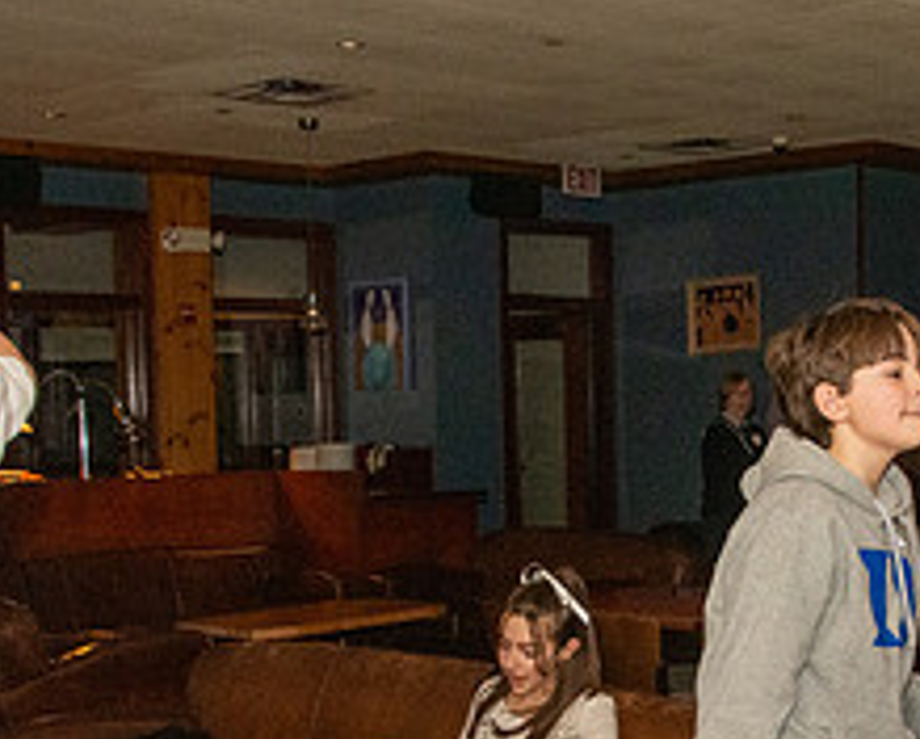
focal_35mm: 67
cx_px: 681
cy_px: 632
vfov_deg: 22.4
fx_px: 1828
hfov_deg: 27.9
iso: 4000
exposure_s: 1/250
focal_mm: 18
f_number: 14
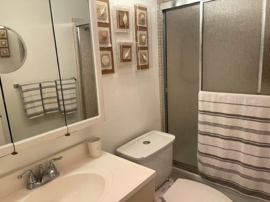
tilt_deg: -13.1
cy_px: 101
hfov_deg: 67.3
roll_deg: +3.6
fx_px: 203
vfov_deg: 53.1
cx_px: 135
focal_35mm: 26
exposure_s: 1/120
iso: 32
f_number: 1.6
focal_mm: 5.1
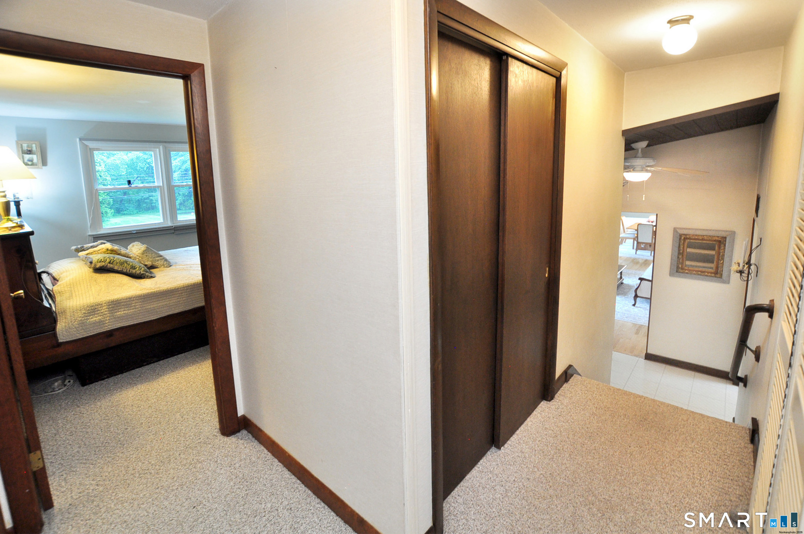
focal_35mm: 15
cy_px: 267
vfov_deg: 77.2
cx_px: 402
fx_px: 335
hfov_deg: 100.5
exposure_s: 1/20
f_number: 4.5
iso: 640
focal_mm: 10
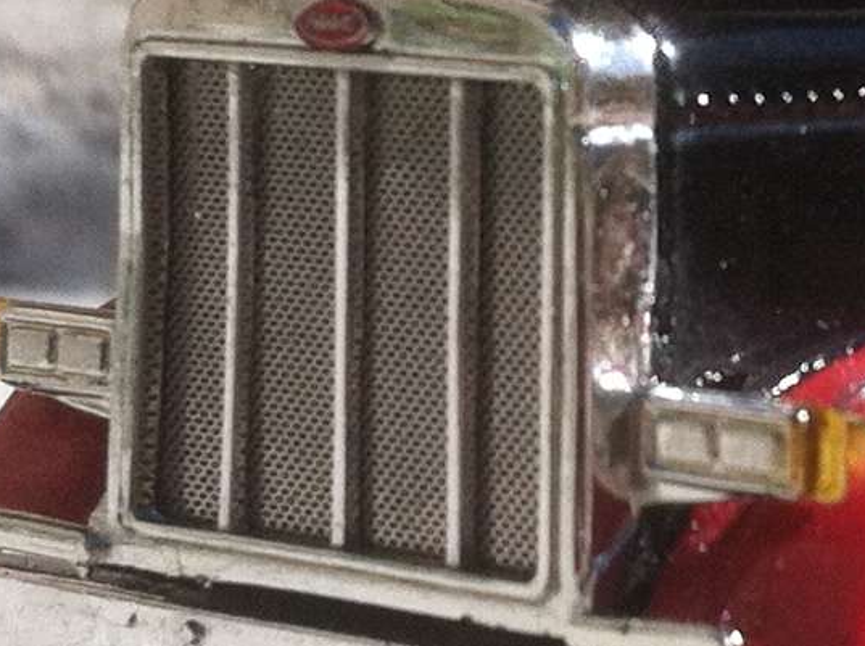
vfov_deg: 8.8
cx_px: 1089
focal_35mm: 169
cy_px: 284
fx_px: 4216
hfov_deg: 11.4
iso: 80
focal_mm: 3.85
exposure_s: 1/1579
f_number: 2.8
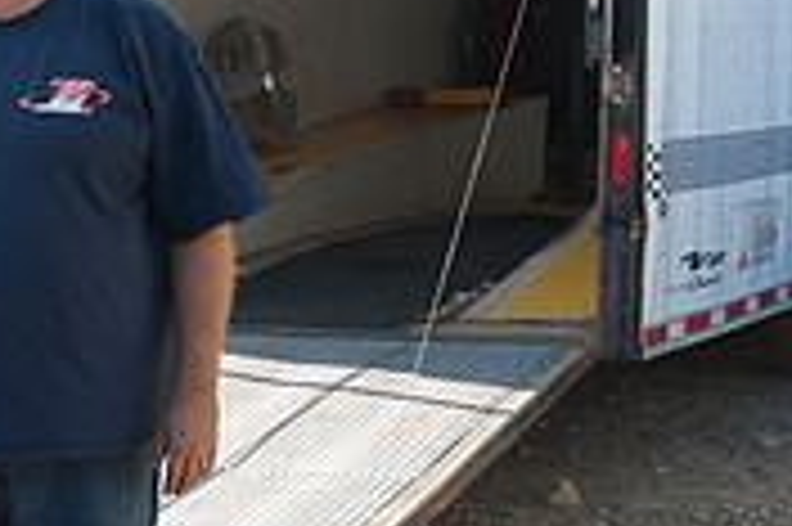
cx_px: -270
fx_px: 2396
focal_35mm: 109
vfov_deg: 12.5
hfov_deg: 17.5
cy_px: 369
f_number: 5.6
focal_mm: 22
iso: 320
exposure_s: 1/250
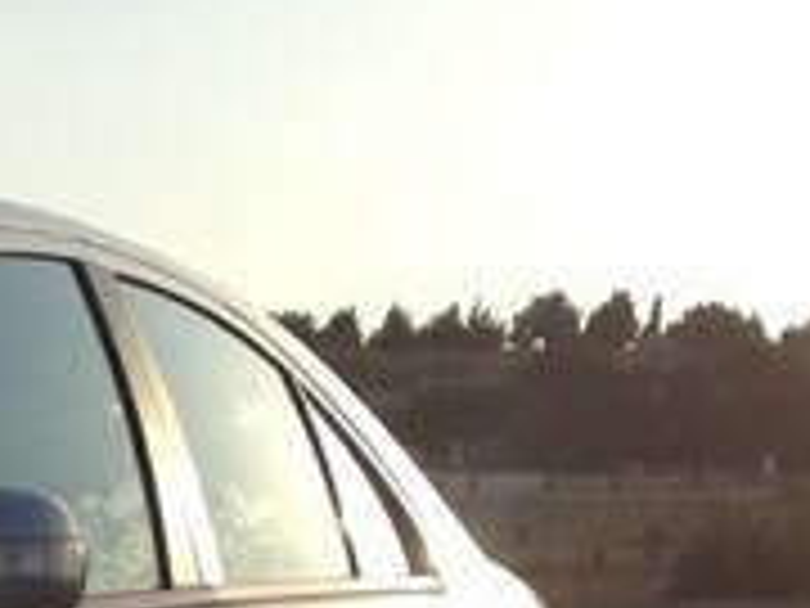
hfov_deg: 15.8
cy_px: 948
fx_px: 2831
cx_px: -104
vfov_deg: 11.7
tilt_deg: -4.9
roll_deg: -1.9
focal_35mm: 121
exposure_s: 1/1595
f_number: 2.4
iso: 50
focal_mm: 4.12
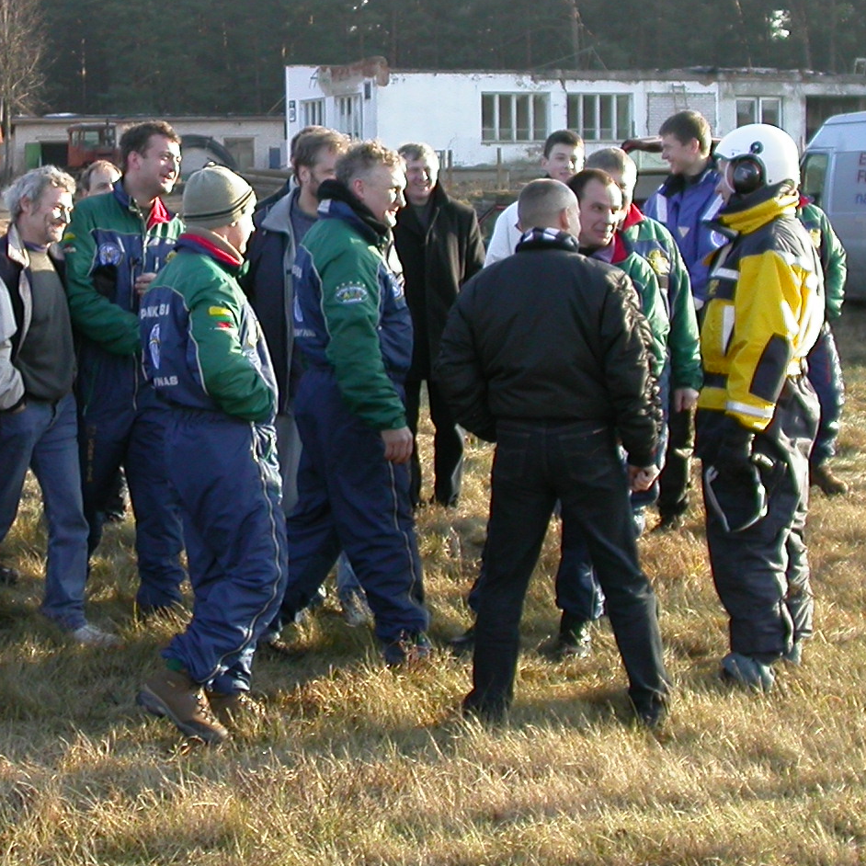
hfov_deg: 21.0
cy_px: 382
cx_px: 118
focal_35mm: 81
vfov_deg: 21.4
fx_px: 2293
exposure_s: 1/470
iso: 100
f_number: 2.6
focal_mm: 7.85
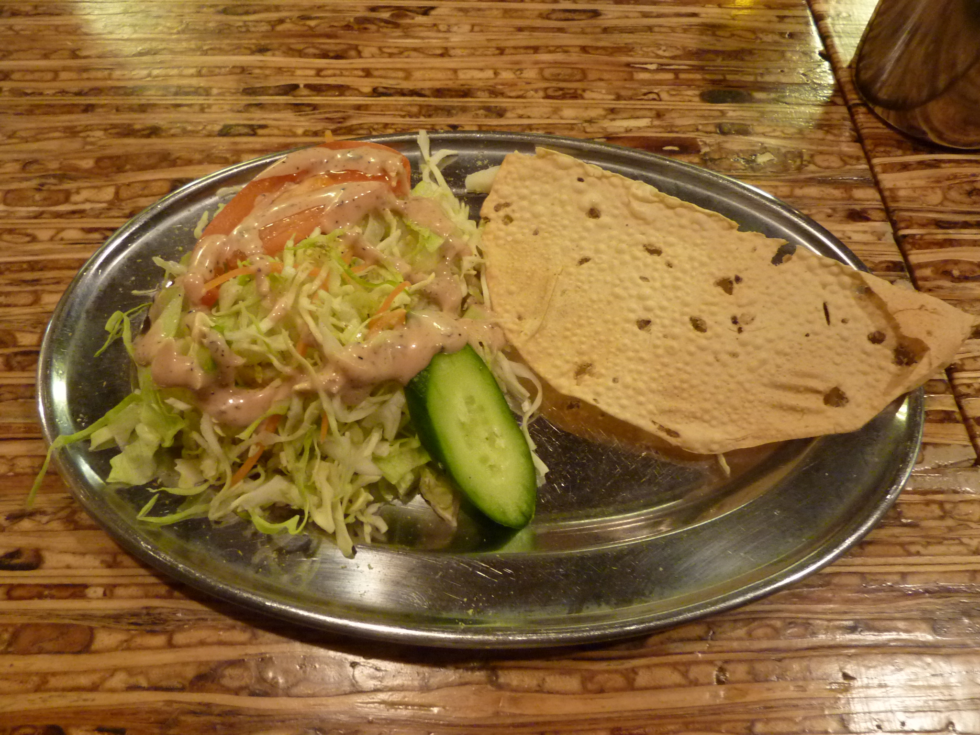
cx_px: 490
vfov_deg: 54.9
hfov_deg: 69.4
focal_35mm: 25
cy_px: 368
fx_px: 708
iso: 400
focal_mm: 4.1
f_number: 3.3
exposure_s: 1/8
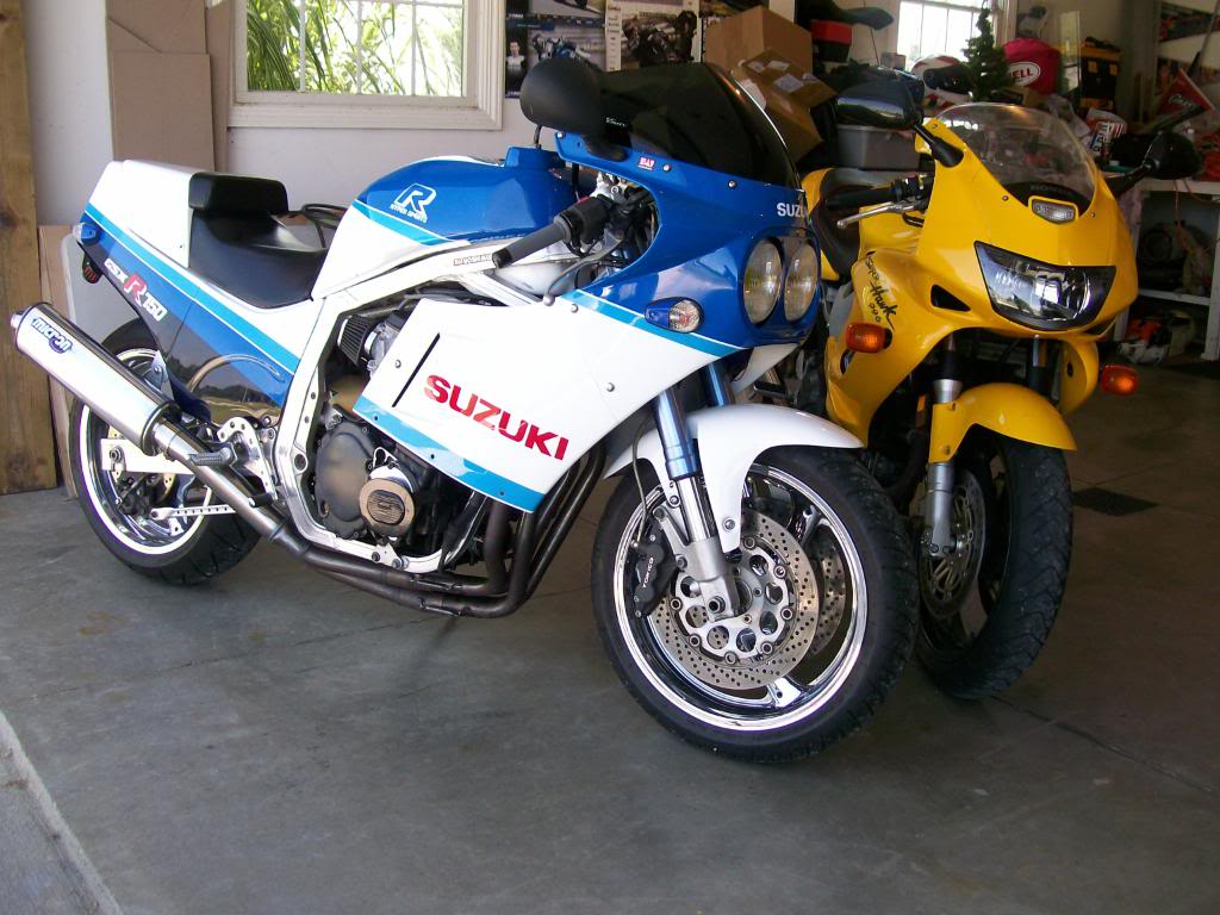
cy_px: 458
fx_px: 1269
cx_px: 610
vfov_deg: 39.7
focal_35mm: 36
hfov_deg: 51.4
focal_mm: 6
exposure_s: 1/174
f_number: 2.7
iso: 80
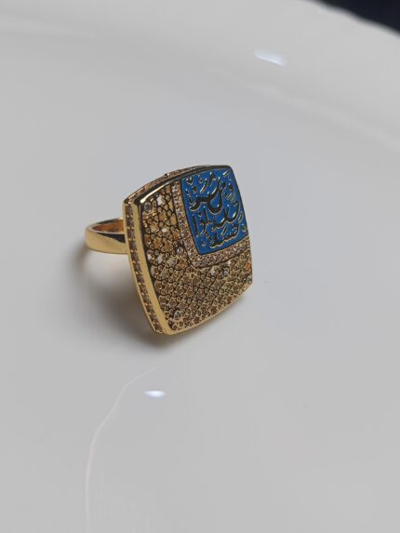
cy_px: 266
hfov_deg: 41.8
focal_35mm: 34
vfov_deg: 53.9
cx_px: 200
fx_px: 524
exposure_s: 1/175
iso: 50
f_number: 1.8
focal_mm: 3.98
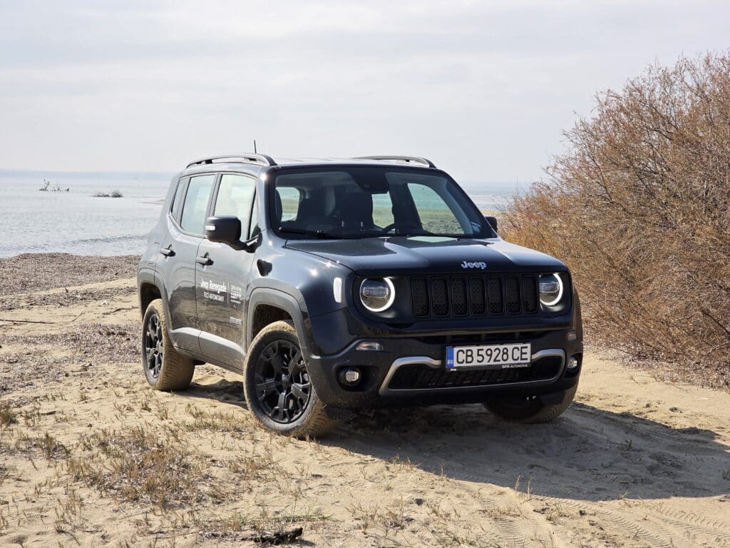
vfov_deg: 21.3
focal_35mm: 69
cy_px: 274
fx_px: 1455
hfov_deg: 28.2
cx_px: 365
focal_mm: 7.9
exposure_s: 1/1714
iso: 50
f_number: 2.4
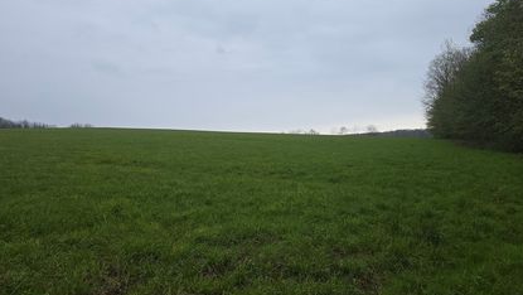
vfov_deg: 44.4
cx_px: 262
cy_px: 165
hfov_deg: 71.9
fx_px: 361
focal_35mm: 26
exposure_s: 1/321
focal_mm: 6.3
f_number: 1.7
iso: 12
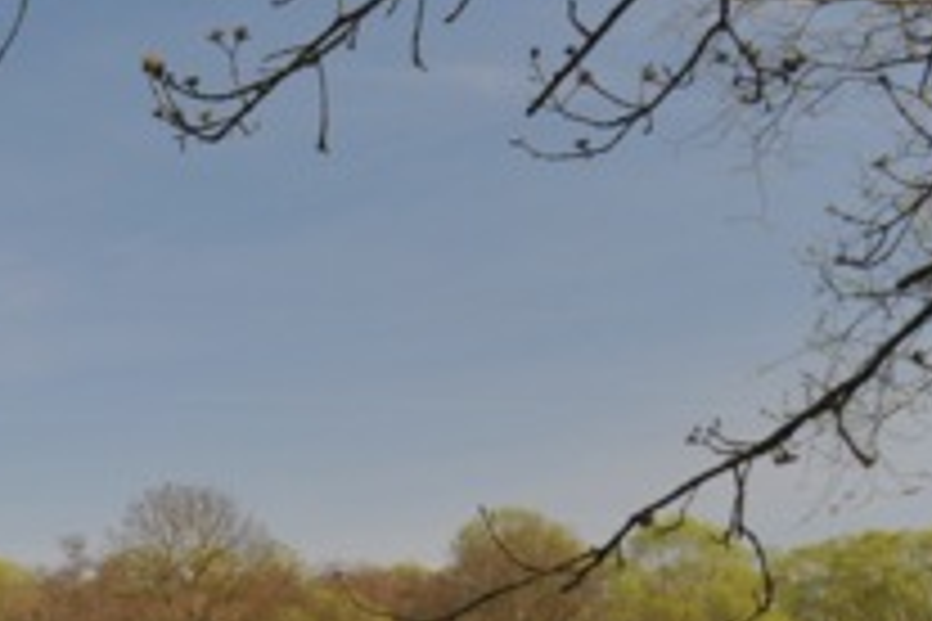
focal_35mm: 116
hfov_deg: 15.7
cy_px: 657
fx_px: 3003
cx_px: -617
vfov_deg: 11.7
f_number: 10
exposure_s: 1/125
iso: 200
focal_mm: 20
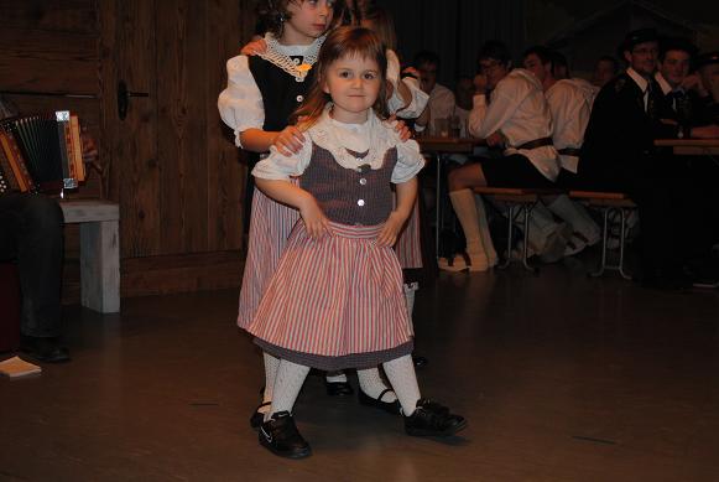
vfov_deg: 28.2
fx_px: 960
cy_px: 241
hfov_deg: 41.1
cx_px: 360
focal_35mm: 48
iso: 200
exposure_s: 1/60
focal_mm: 32
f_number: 4.8
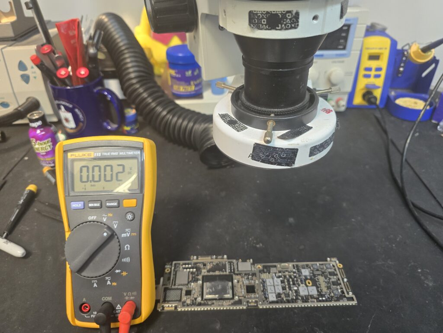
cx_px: 222
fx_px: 294
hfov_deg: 73.9
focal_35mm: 23
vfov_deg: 58.9
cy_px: 166
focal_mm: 6.3
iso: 400
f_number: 1.7
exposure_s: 1/120
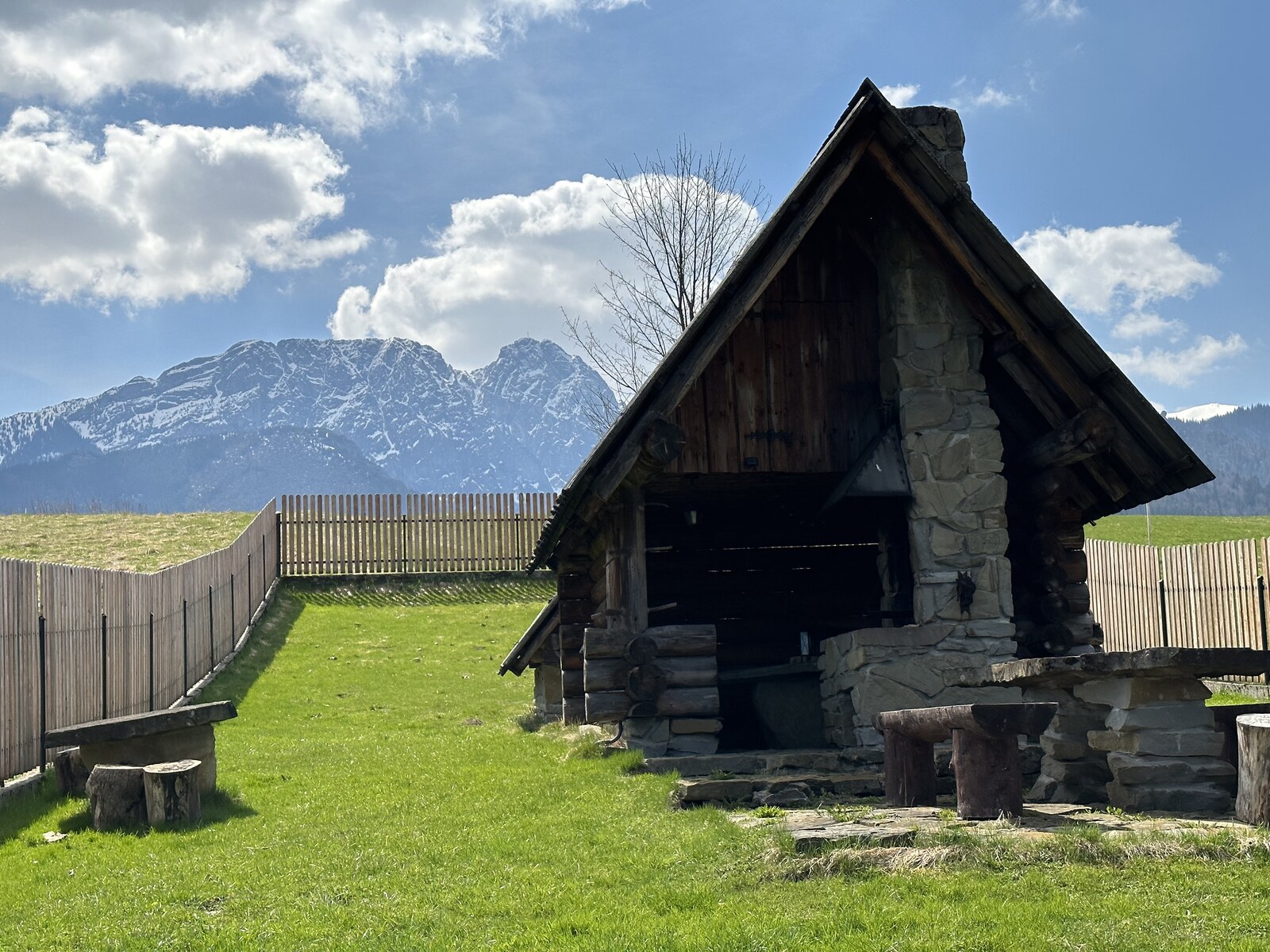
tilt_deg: +8.0
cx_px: 635
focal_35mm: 48
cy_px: 476
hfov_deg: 39.7
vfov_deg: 30.3
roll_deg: +2.9
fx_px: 1761
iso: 64
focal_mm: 6.86
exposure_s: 1/7092
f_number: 1.78
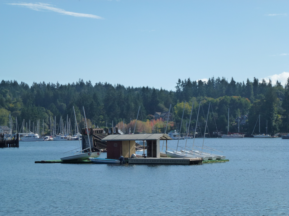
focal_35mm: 96
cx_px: 144
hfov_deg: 20.4
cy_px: 108
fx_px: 801
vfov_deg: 15.4
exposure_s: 1/1000
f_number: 5
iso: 160
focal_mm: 17.3
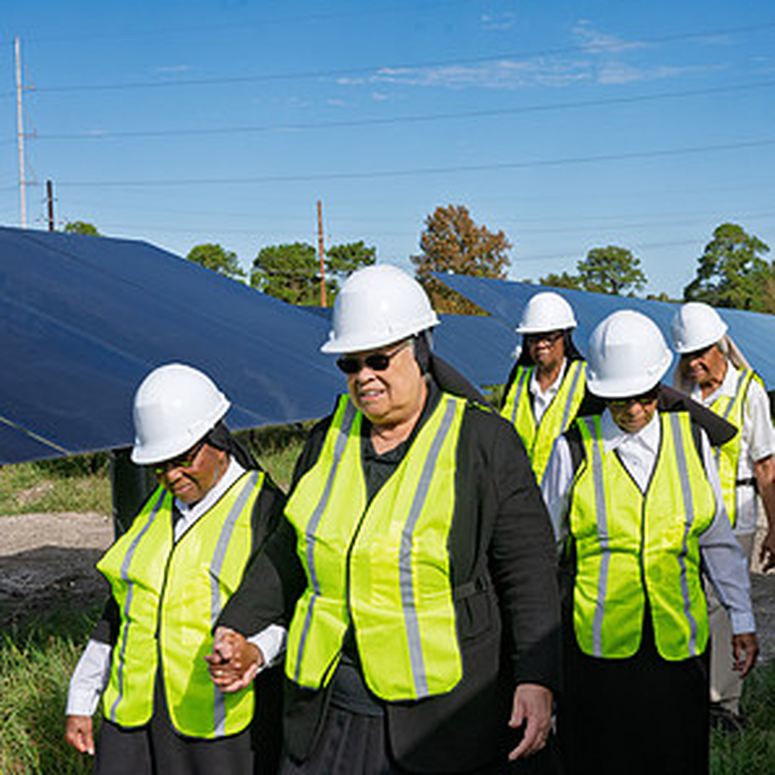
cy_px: 485
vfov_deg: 31.5
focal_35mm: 54
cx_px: 430
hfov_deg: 31.6
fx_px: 1368
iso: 200
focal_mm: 28
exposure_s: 1/500
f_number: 11
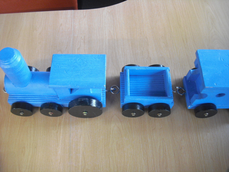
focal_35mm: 38
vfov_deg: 37.7
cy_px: 86
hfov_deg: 49.0
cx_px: 114
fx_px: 251
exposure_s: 1/50
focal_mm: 6.2
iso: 200
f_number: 2.8
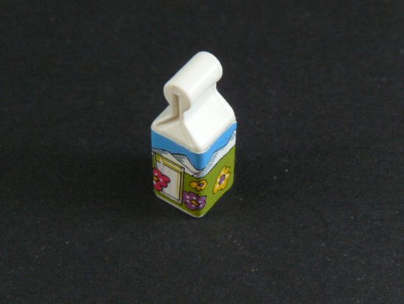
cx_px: 202
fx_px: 876
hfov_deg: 26.0
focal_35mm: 75
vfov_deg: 19.7
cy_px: 152
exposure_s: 1/30
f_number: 4
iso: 320
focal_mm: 8.3
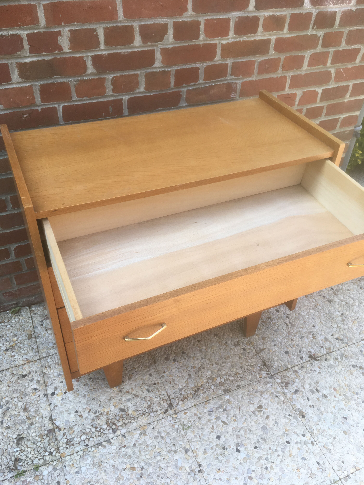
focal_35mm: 29
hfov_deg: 48.2
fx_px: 407
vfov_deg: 61.7
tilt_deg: -45.9
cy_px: 242
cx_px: 182
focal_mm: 4.15
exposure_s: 1/121
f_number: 2.2
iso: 25
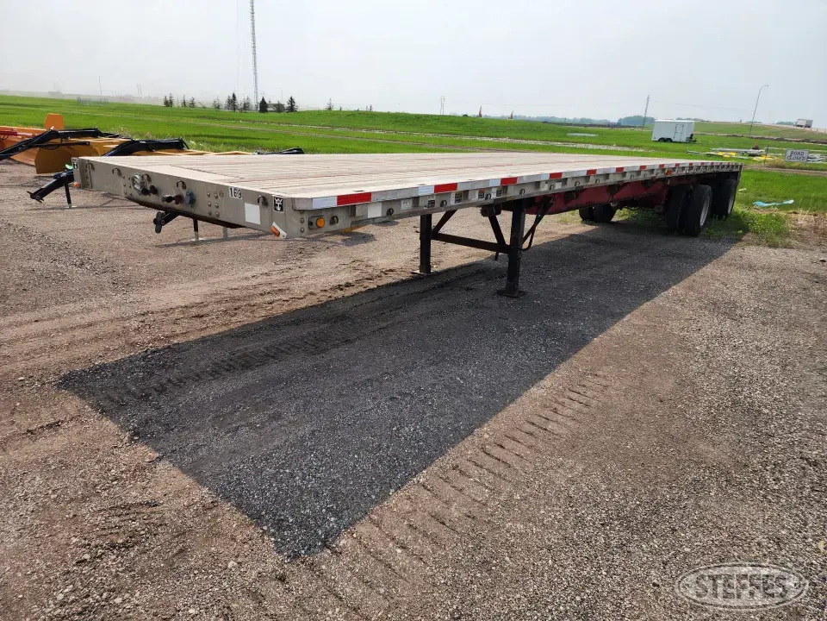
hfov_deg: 73.9
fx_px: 549
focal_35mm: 23
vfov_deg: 58.9
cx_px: 414
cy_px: 310
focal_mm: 6.4
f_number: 1.8
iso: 12
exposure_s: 1/1347
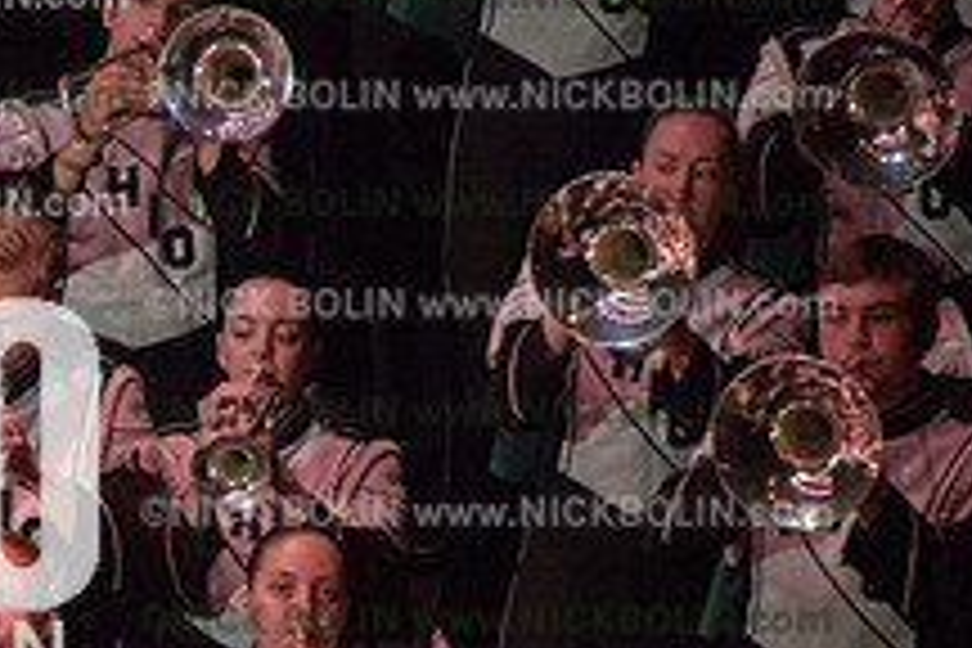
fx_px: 29023
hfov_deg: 1.9
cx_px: -220
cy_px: 513
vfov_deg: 1.3
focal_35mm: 1075
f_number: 5.6
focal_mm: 400
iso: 8000
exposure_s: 1/100
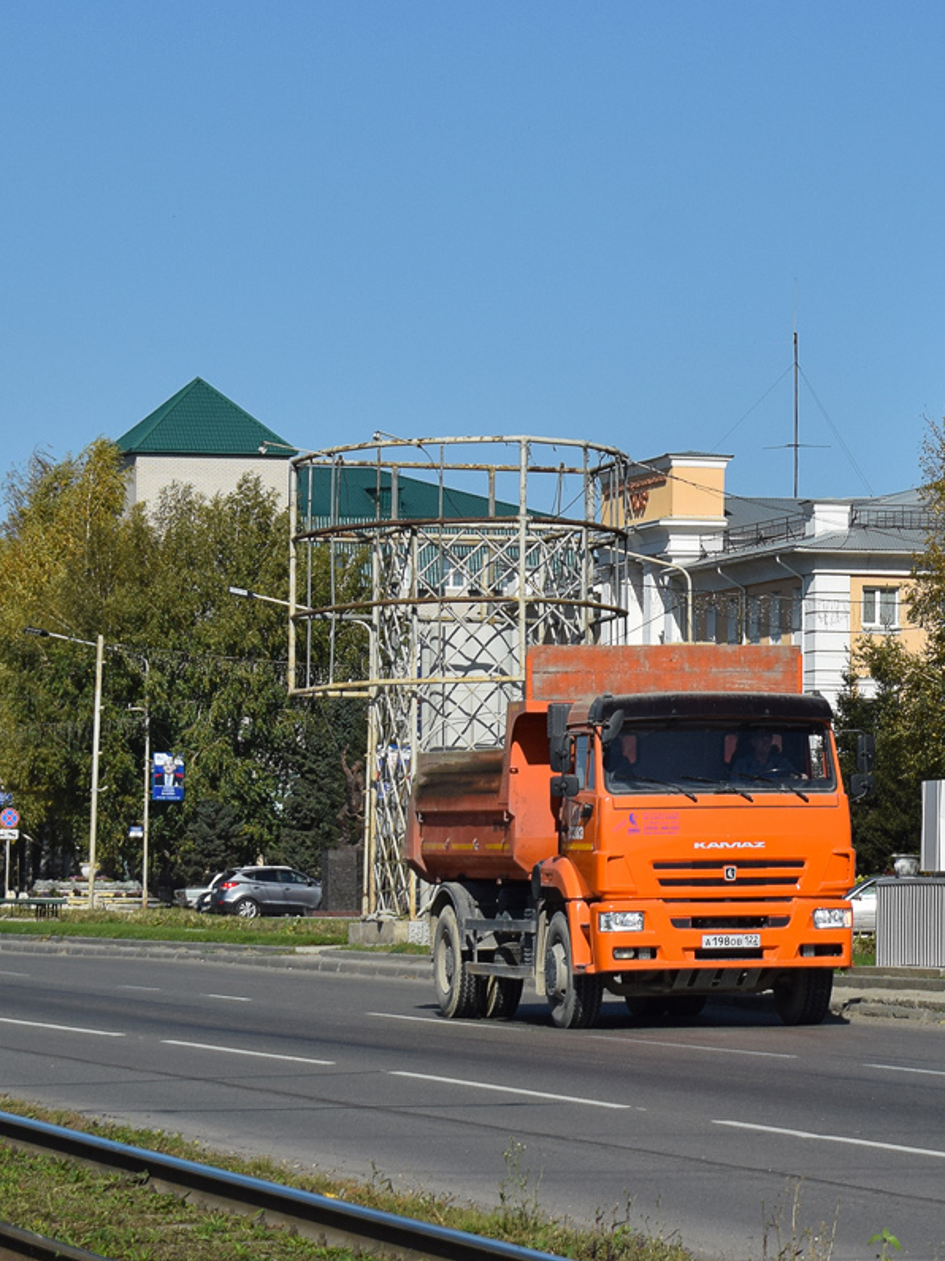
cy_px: 628
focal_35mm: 120
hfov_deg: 12.3
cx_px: 718
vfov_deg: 16.5
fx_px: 4359
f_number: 7.1
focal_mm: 55
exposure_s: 1/1250
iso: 200
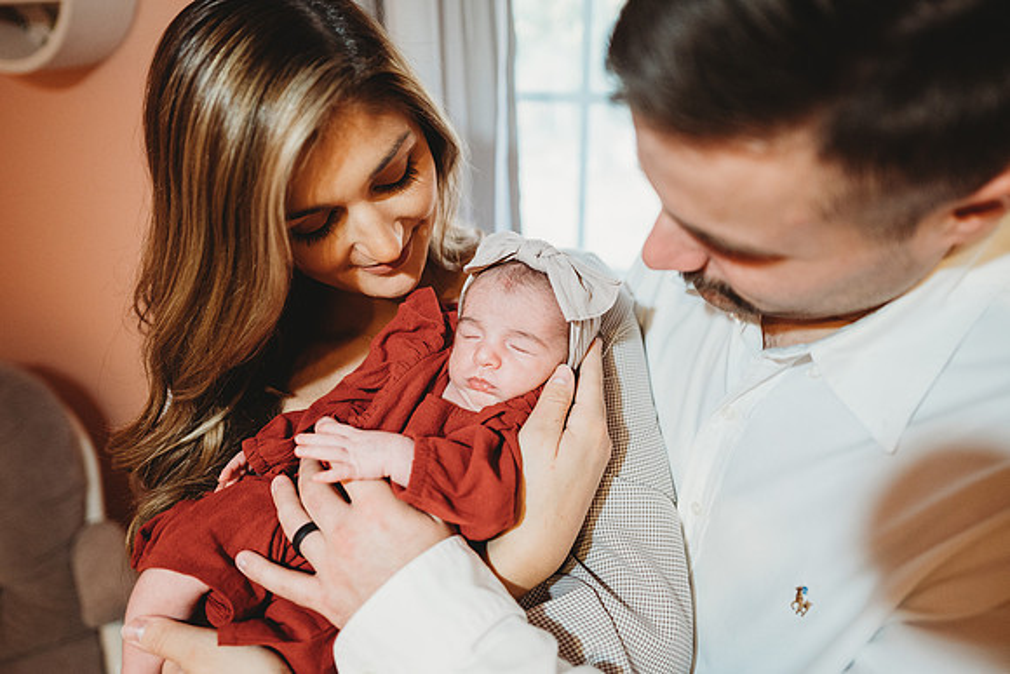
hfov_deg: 73.7
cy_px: 337
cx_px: 505
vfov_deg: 53.2
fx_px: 673
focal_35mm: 24
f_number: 1.8
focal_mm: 24
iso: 1600
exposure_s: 1/160
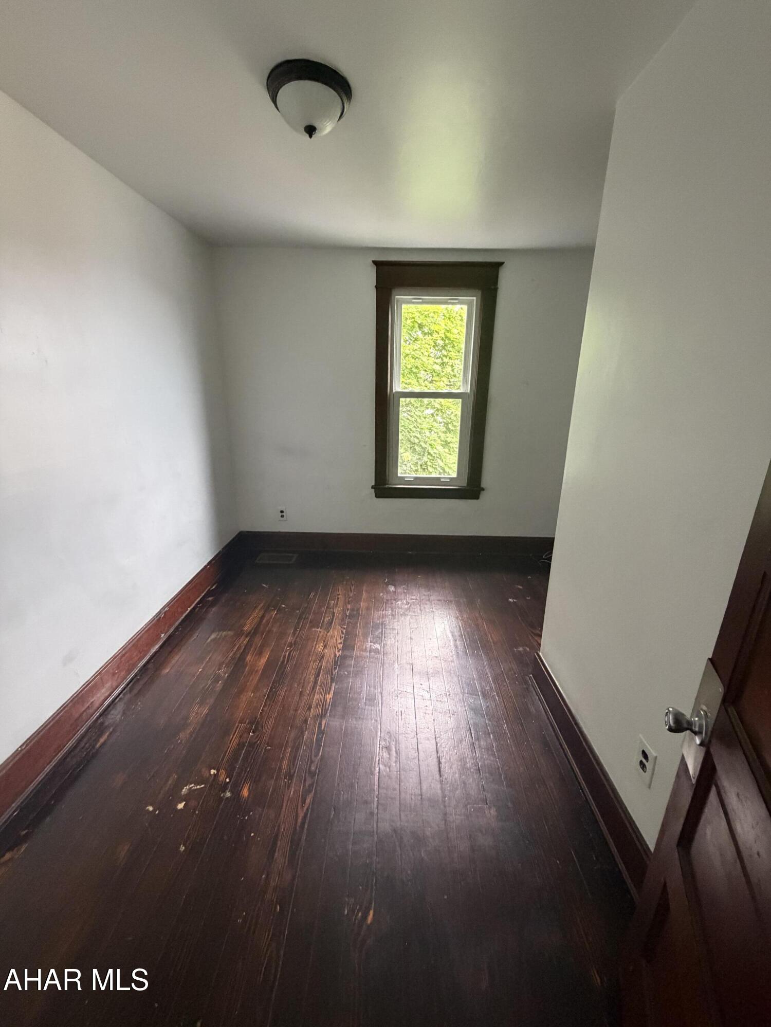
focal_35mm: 14
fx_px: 416
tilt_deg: -17.0
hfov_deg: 85.7
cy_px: 514
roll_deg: -0.1
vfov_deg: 102.1
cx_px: 386
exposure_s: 1/60
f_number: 2.2
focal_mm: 2.22
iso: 500
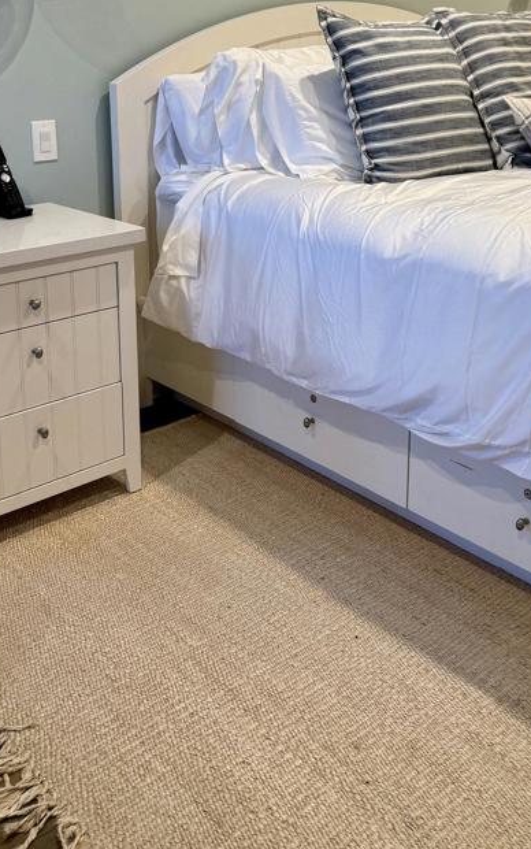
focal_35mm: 42
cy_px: 238
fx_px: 972
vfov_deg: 45.9
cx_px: 309
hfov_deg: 30.5
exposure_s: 1/120
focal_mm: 6.76
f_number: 1.78
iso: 100
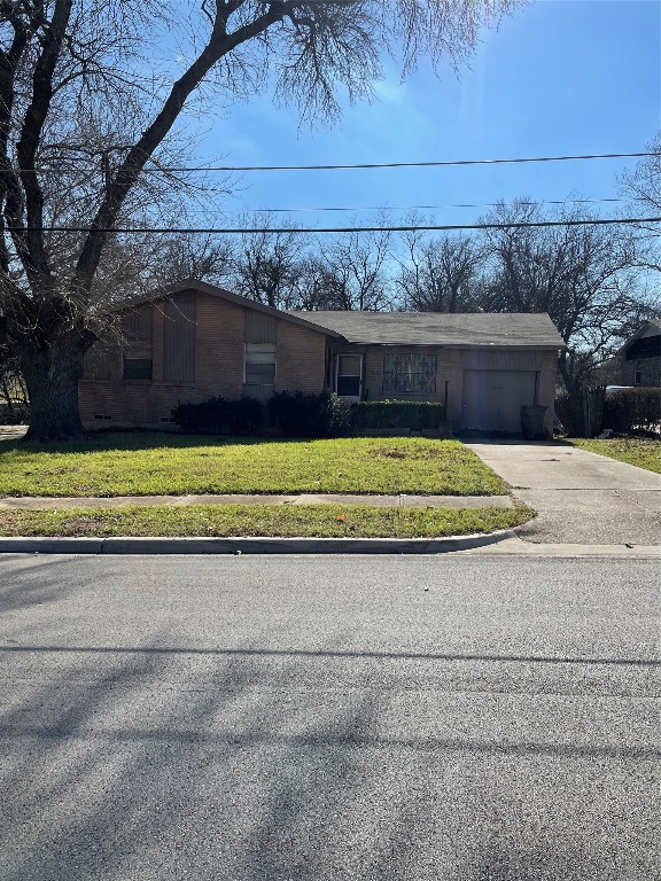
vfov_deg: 67.3
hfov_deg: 53.1
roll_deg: -1.4
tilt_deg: -3.3
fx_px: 662
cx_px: 330
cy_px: 440
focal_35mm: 26
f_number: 1.6
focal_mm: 4.2
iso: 32
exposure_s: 1/5556
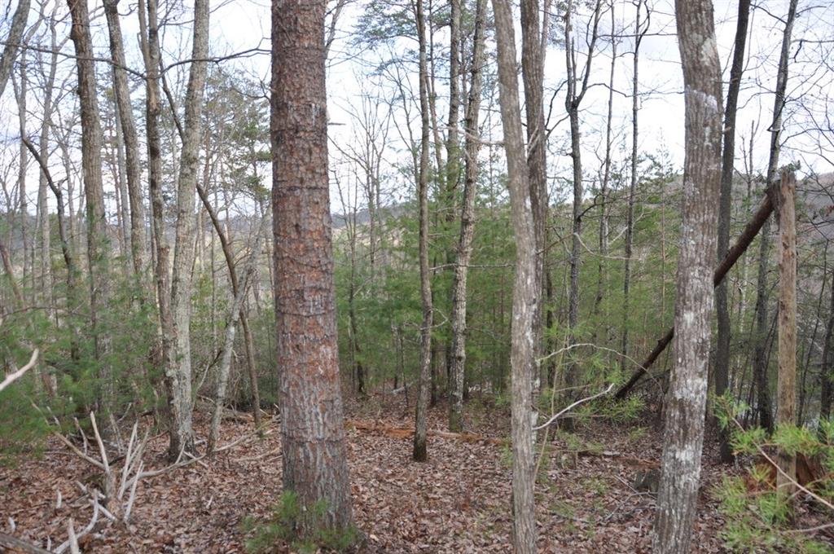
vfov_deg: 47.8
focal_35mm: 27
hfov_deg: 67.4
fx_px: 625
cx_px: 417
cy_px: 277
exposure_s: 1/200
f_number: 5.6
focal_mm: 18
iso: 200
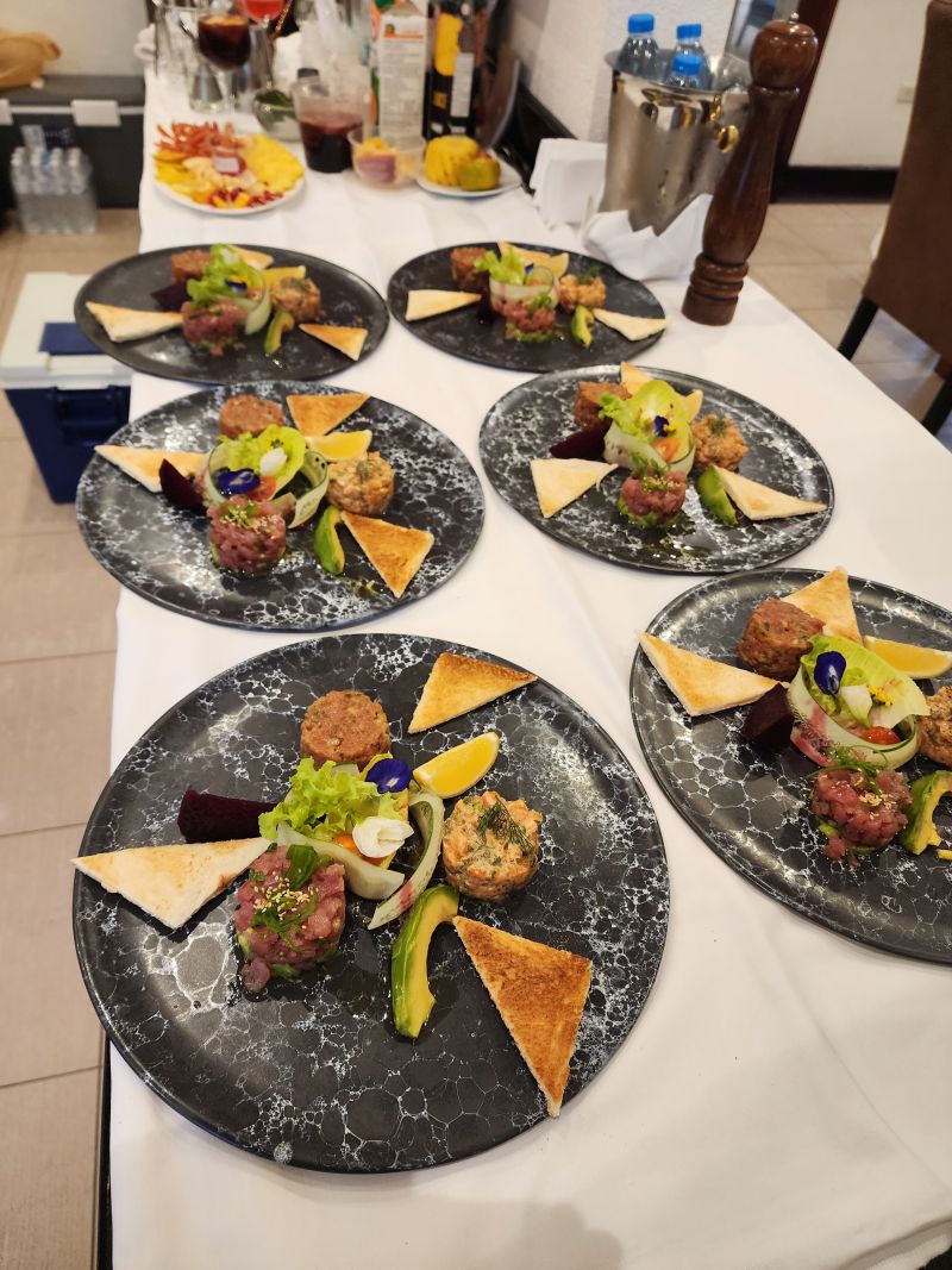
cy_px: 635
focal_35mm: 23
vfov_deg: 73.9
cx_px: 476
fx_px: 844
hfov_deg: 58.9
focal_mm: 6.4
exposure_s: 1/100
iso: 320
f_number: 1.8
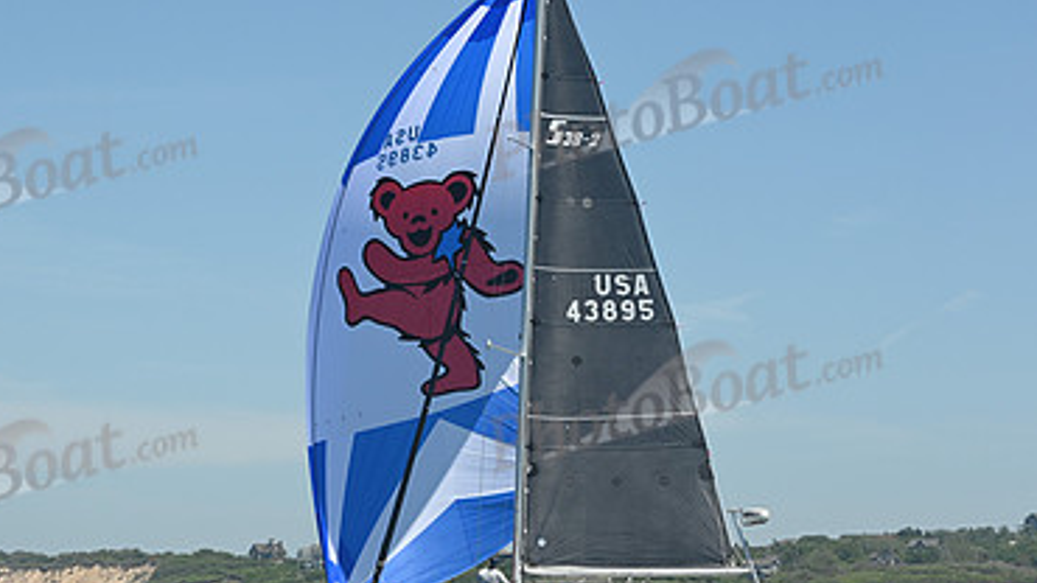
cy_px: 293
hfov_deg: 18.6
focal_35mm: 115
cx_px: 345
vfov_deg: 10.5
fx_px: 3162
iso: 320
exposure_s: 1/1000
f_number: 8
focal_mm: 70
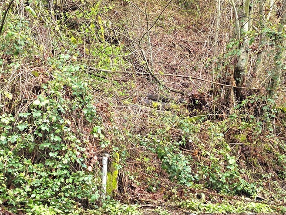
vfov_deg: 26.0
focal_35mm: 56
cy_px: 138
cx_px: 120
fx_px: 463
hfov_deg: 34.3
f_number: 1.7
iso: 40
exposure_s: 1/182
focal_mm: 6.3
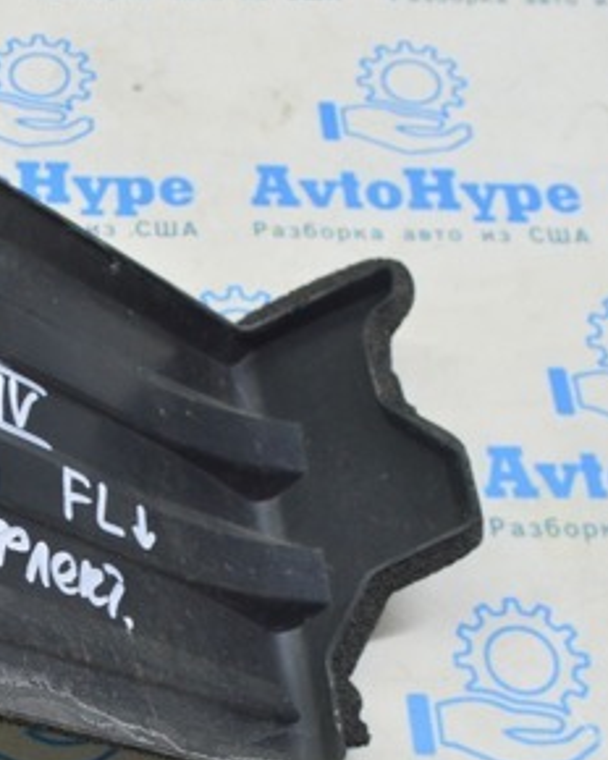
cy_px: 546
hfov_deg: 23.4
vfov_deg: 30.1
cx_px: -24
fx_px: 1395
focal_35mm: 62
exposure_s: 1/20
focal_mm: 20
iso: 400
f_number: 5.6
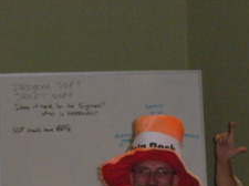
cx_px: 180
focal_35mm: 203
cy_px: 169
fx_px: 1458
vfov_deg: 7.3
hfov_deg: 9.7
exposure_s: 1/125
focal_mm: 17.4
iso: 800
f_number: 5
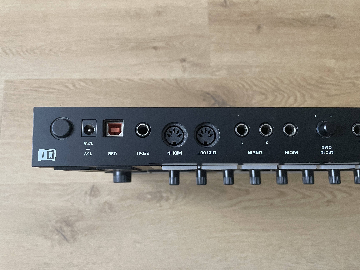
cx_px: 180
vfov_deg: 53.1
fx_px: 270
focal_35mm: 26
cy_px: 135
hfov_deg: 67.3
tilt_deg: -80.6
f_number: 1.6
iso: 320
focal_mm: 4.2
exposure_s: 1/60
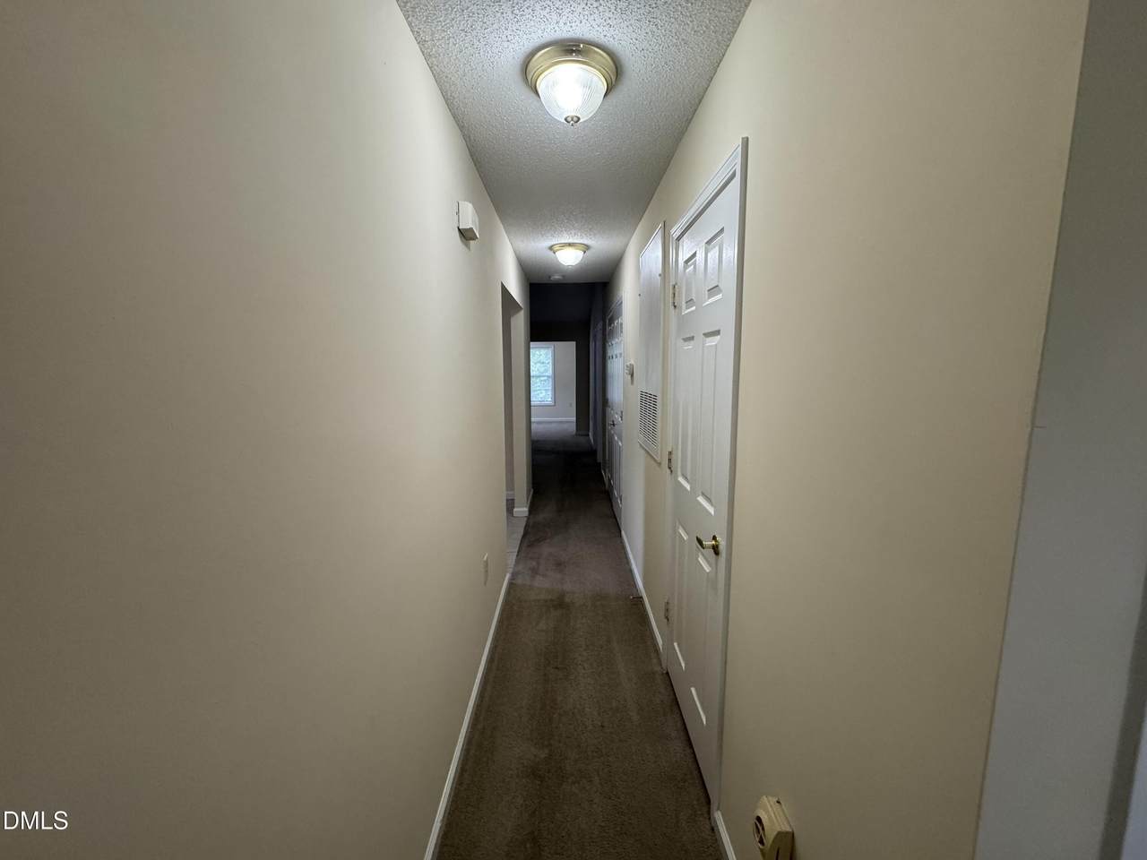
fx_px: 464
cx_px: 574
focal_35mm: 14
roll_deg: -0.3
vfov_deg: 85.7
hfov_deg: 102.1
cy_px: 430
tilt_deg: -8.8
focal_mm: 2.22
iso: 250
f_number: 2.2
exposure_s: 1/120
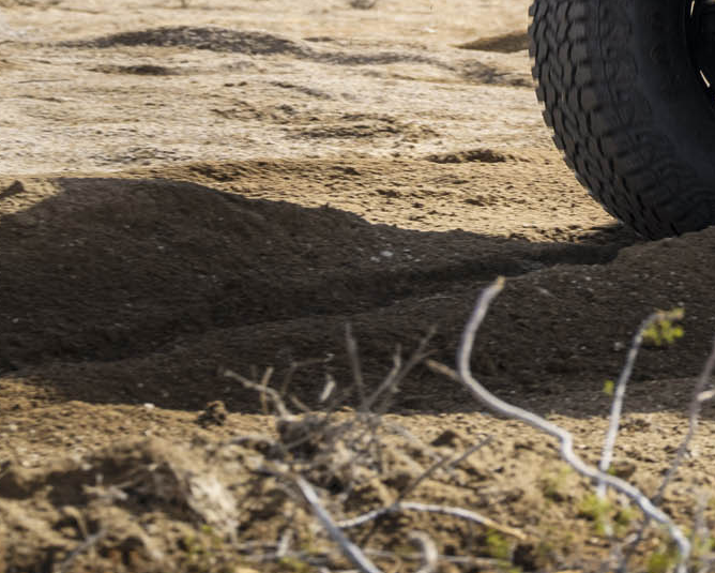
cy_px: -225
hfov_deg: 7.9
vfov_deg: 6.6
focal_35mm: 232
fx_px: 4912
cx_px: 1478
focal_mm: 51
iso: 100
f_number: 4
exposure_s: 1/400
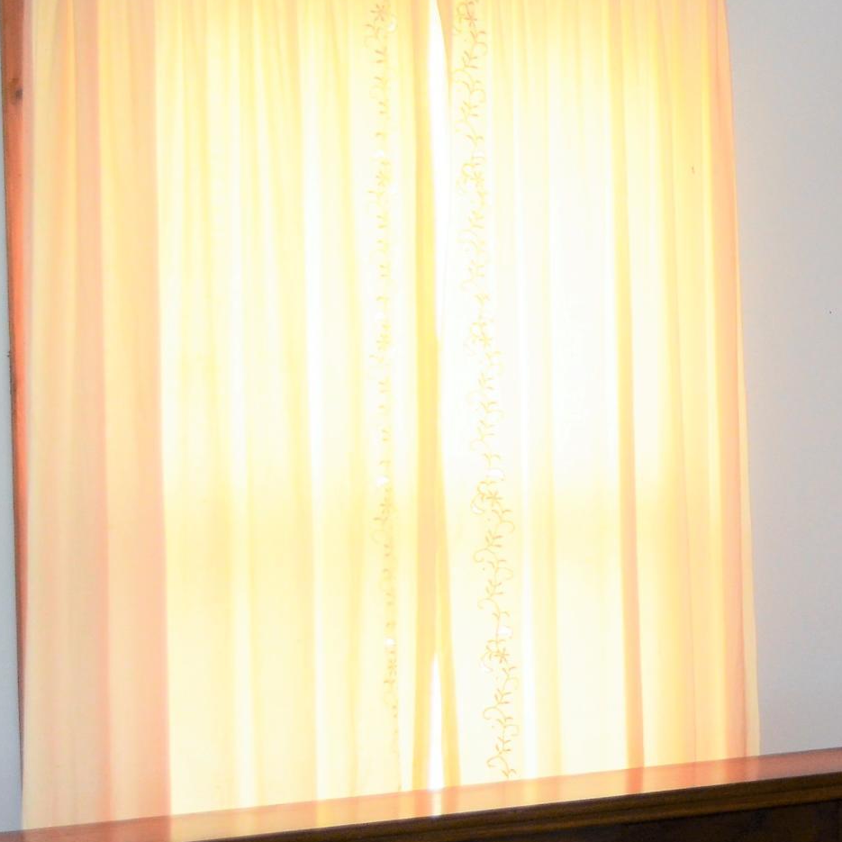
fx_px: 2697
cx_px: 1187
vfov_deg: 17.7
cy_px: 497
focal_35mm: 98
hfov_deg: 16.5
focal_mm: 24
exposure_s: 1/60
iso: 800
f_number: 4
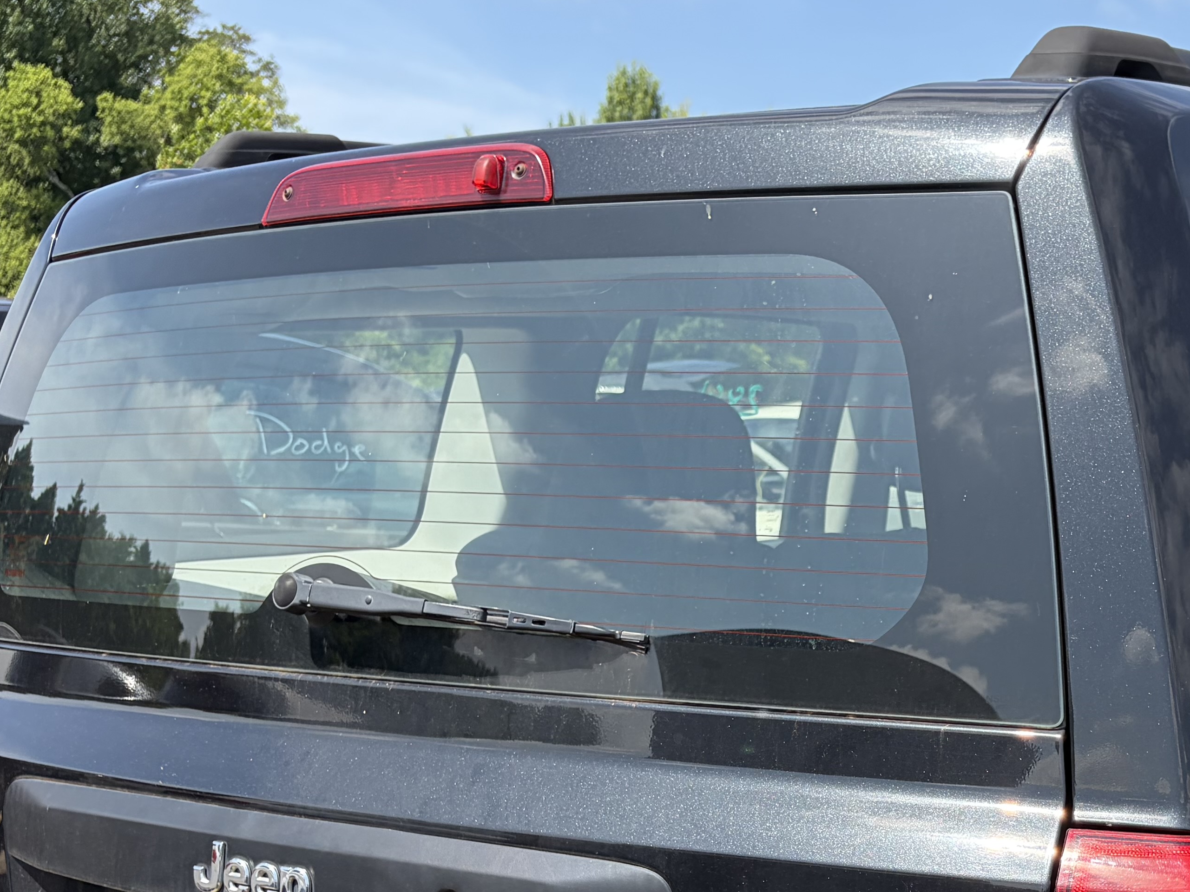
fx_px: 1994
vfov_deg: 24.6
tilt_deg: -6.5
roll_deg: -1.4
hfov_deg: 32.6
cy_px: 776
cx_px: 892
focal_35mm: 58
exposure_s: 1/2451
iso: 64
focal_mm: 5.96
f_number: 1.6
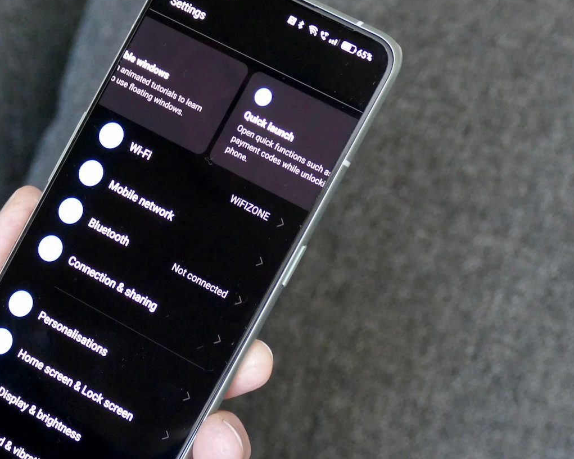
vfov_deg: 11.3
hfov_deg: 14.1
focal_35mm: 136
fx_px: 2311
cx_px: 144
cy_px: 277
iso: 1600
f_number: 3.7
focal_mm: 26.91
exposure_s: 1/25
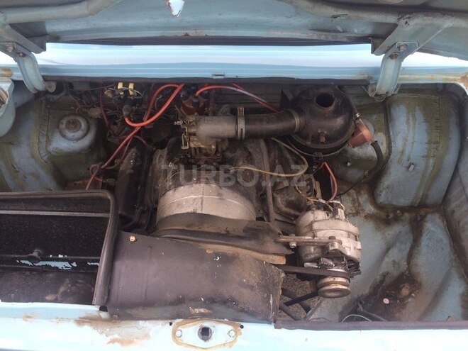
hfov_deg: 61.7
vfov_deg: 48.2
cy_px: 176
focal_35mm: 29
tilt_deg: -55.5
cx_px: 234
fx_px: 392
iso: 32
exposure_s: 1/360
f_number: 2.2
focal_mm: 4.15
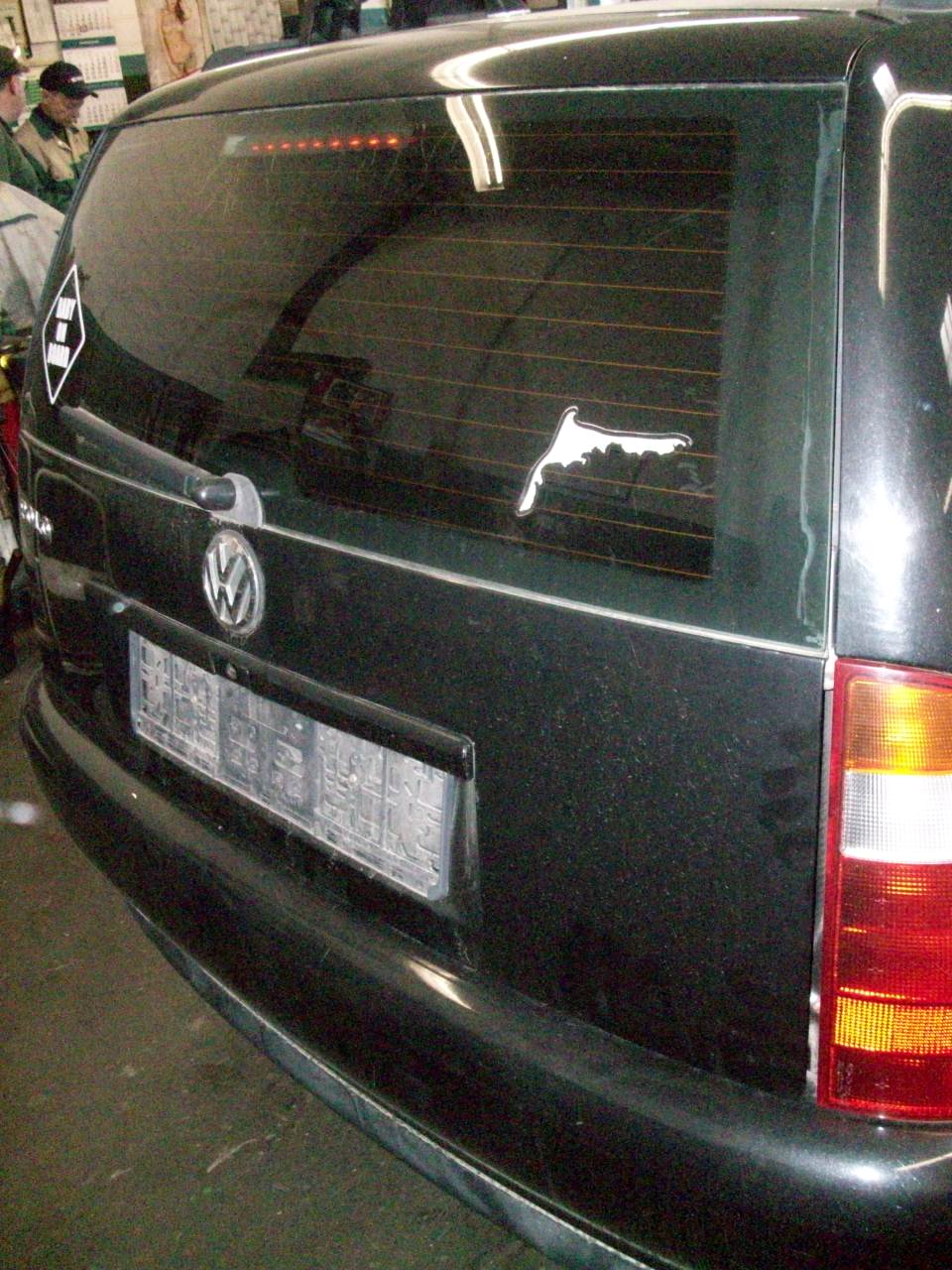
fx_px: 1247
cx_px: 476
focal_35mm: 34
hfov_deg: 41.8
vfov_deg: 54.0
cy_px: 635
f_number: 2.8
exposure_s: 1/128
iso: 1000
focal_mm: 5.7
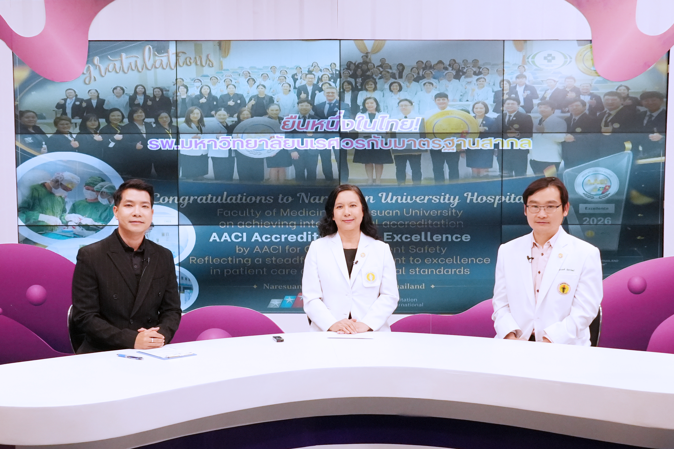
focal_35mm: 30
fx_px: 562
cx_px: 337
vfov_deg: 43.6
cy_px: 224
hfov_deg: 61.9
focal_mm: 20
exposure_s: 1/350
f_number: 8
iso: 3200
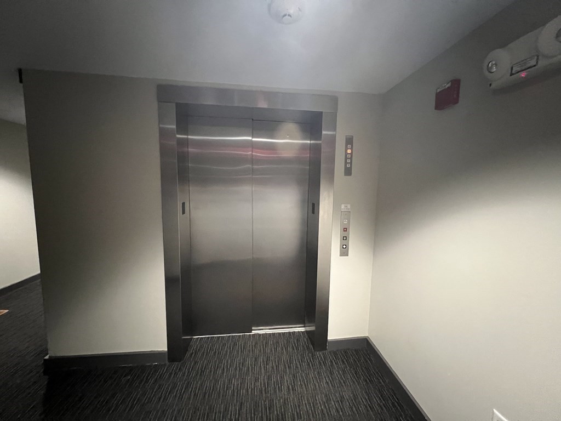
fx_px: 211
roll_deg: -1.4
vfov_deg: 89.9
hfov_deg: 106.2
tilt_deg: -6.3
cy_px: 210
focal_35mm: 13
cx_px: 280
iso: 1000
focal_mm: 1.57
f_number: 1.8
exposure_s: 1/30
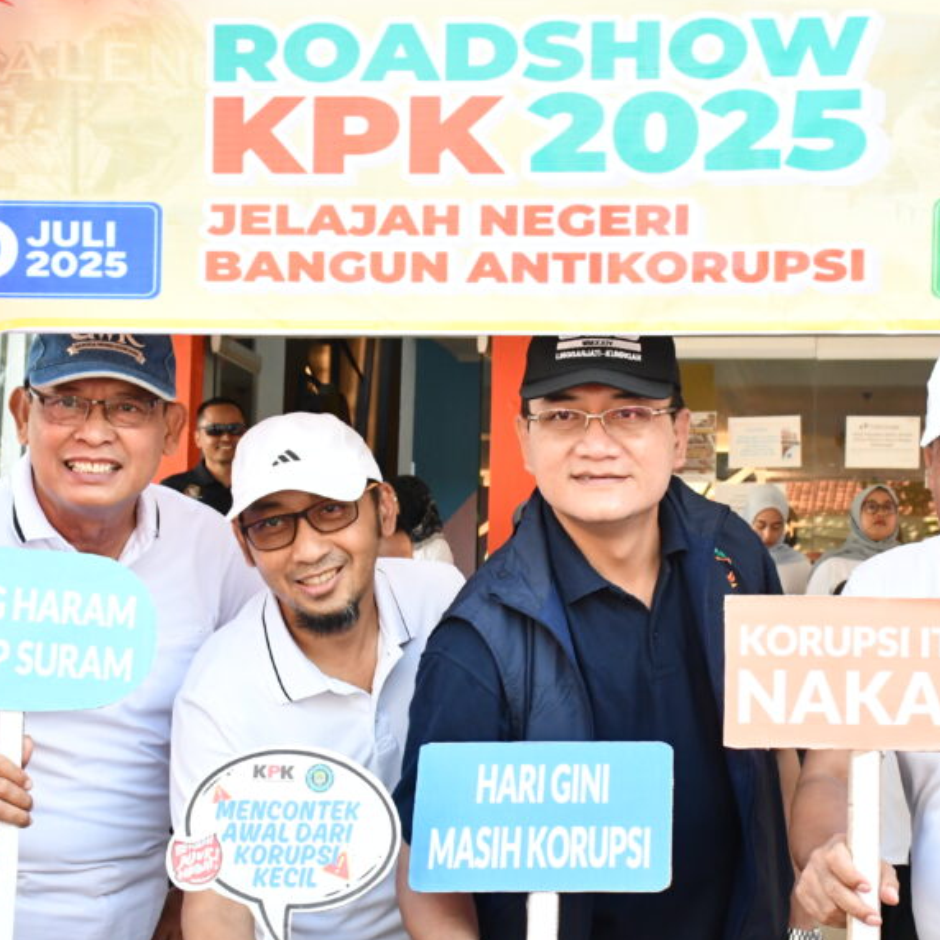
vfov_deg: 23.6
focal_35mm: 73
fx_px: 2243
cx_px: 583
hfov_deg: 23.6
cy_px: 550
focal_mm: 32
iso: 2500
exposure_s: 1/200
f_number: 11
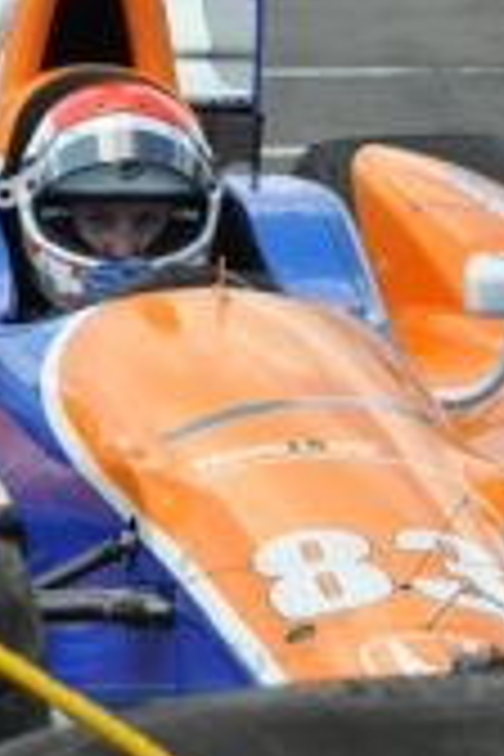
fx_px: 7024
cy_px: 241
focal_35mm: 334
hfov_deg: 4.1
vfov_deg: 6.2
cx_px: 76
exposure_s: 1/500
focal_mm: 75
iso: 400
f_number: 10
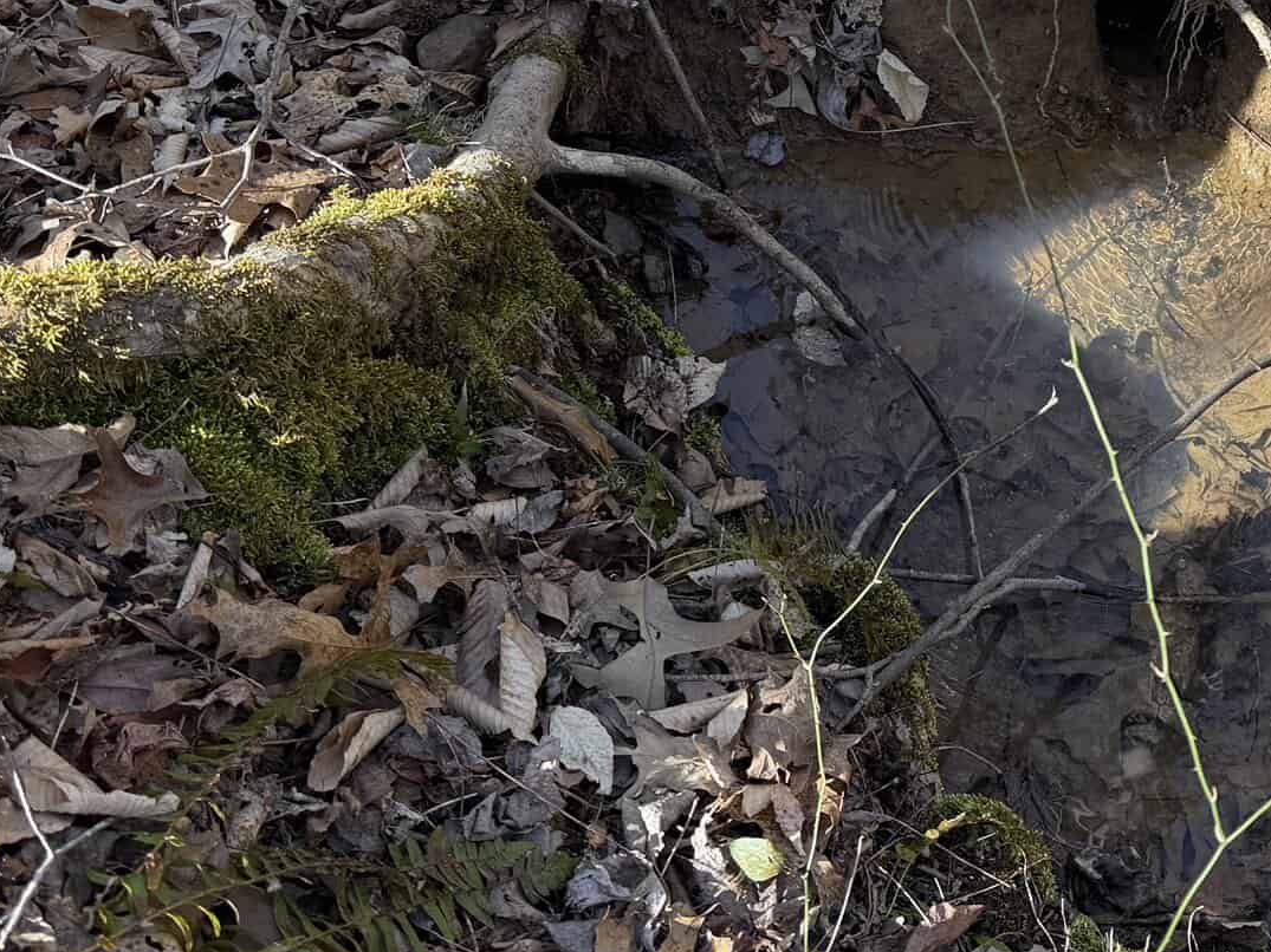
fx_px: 1872
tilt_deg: -50.5
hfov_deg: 35.7
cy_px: 217
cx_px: 1097
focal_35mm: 51
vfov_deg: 28.1
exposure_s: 1/632
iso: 80
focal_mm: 6.76
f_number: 1.78
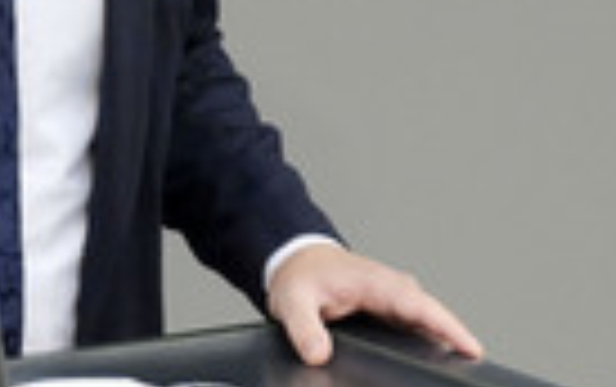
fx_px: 21381
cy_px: -112
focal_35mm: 1272
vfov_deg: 1.0
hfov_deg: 1.7
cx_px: -92
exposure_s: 1/320
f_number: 6.3
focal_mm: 380
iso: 8000
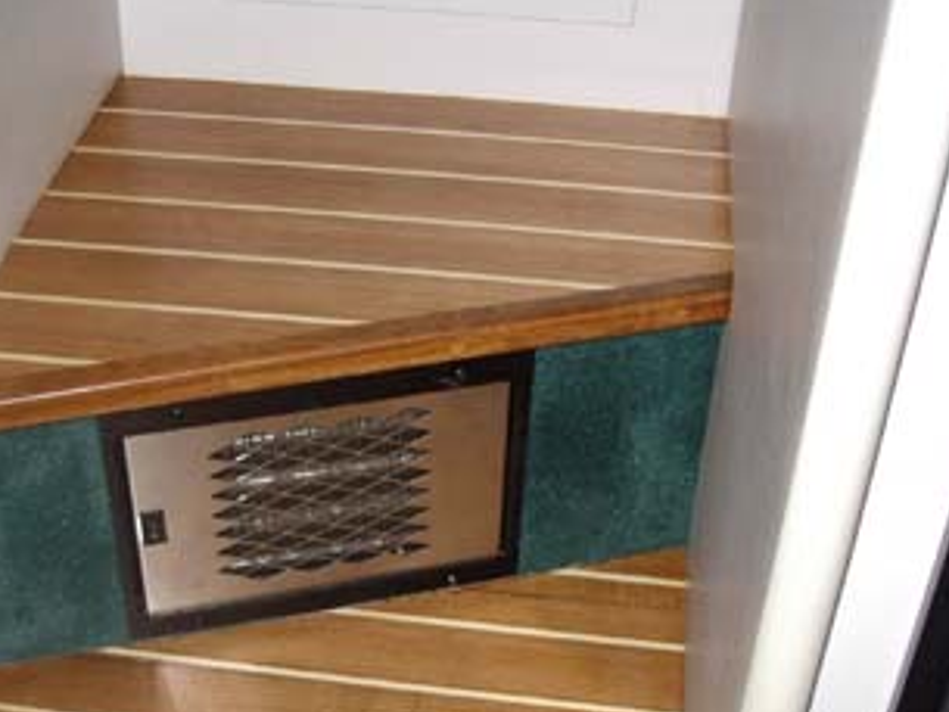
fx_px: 1536
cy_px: 513
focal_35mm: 56
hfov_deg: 34.2
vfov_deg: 25.9
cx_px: 389
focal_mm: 5.8
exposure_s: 1/60
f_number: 2.6
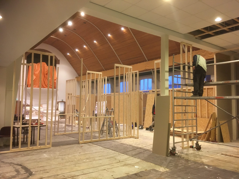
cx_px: 120
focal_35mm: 29
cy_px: 90
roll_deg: -1.4
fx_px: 200
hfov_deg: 61.7
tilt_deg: +4.4
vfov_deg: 48.2
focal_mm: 4.15
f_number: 2.2
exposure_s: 1/20
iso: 200
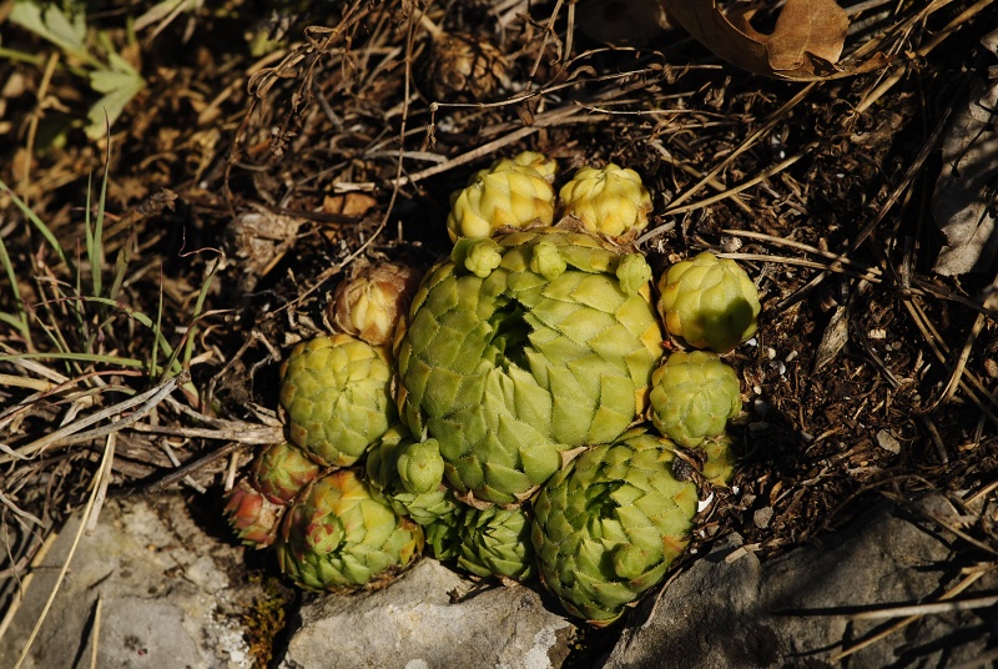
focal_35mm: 128
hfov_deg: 16.0
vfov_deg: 10.8
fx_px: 3540
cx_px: 499
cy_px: 334
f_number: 9
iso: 100
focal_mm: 85
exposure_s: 1/320
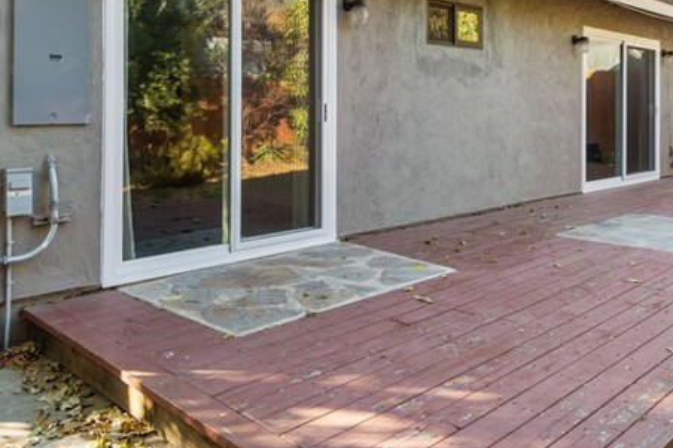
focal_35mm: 34
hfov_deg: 55.5
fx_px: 635
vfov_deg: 37.6
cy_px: 95
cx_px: 393
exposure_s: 1/125
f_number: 4
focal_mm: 10
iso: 200
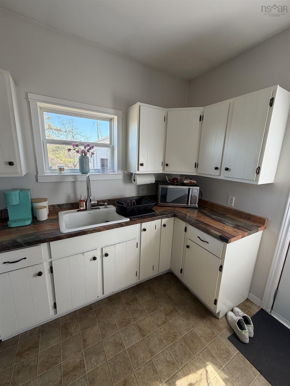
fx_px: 156
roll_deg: -2.0
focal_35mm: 14
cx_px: 145
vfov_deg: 102.1
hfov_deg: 85.7
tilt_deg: -12.8
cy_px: 193
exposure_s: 1/121
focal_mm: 2.22
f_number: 2.2
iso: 160
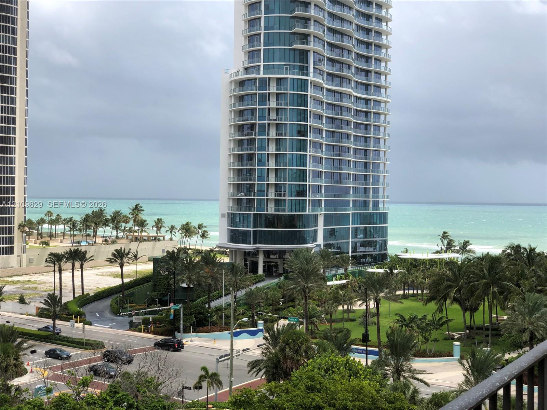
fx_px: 822
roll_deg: -0.5
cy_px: 205
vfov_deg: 28.0
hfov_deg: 36.8
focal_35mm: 52
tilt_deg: +1.0
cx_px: 274
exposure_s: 1/1389
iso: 16
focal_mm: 6
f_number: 2.4
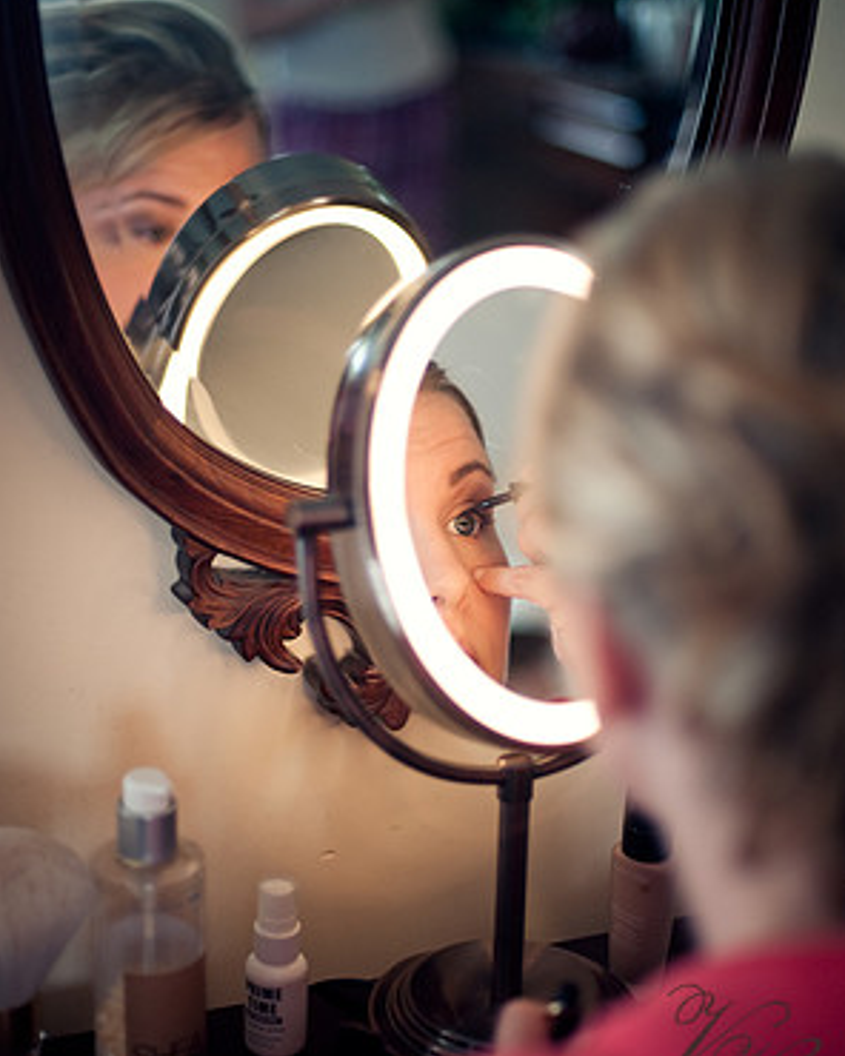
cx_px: 424
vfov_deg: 33.0
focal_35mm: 57
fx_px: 1782
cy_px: 531
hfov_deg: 26.7
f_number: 1.4
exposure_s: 1/320
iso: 400
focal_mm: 50
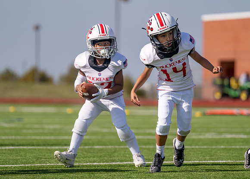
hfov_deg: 6.7
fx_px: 2147
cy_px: 82
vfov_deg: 4.8
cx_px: 113
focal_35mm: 302
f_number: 4
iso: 160
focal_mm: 267
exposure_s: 1/3200
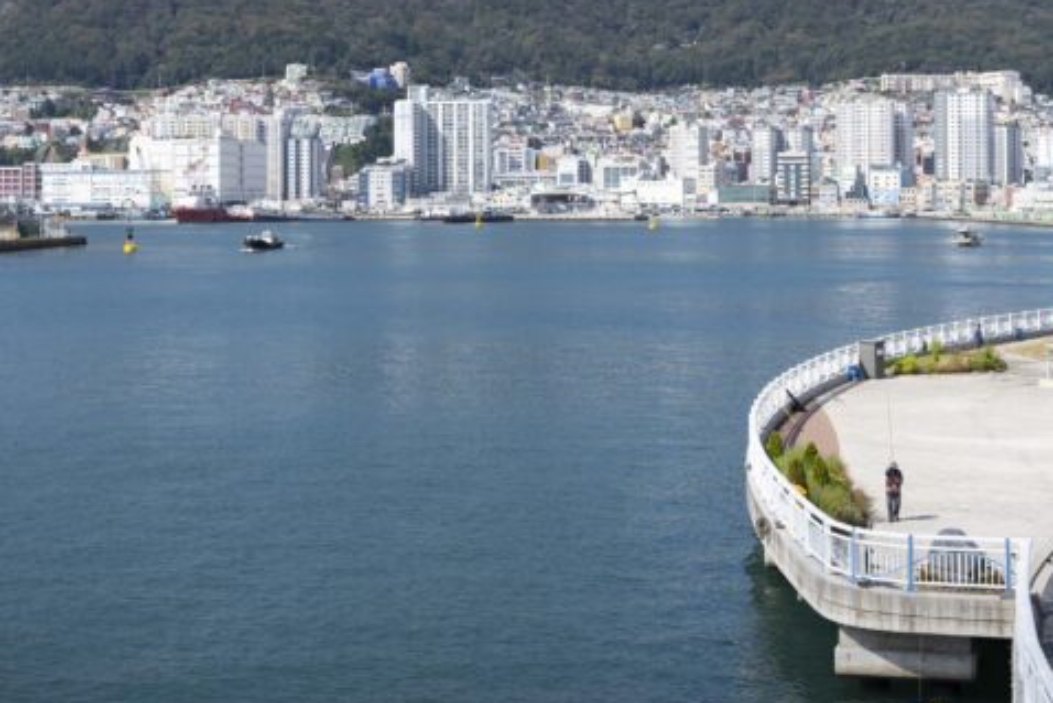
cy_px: 162
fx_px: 1755
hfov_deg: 33.1
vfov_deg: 22.4
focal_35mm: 60
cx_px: 687
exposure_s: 1/200
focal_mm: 28
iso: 100
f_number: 10
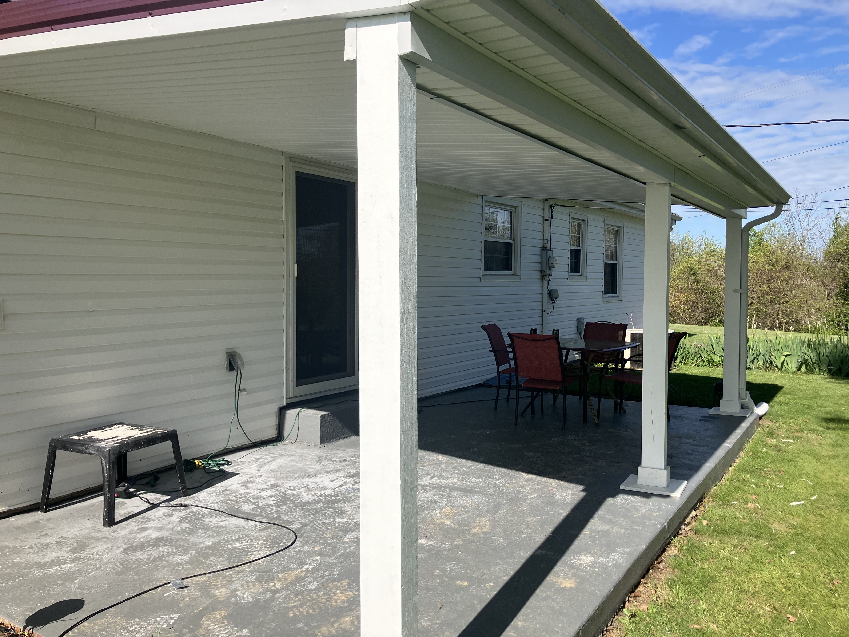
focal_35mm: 28
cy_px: 318
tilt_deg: -2.5
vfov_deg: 49.7
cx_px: 424
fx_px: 687
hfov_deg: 63.4
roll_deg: -0.2
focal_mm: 3.99
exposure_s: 1/1869
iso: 32
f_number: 1.8
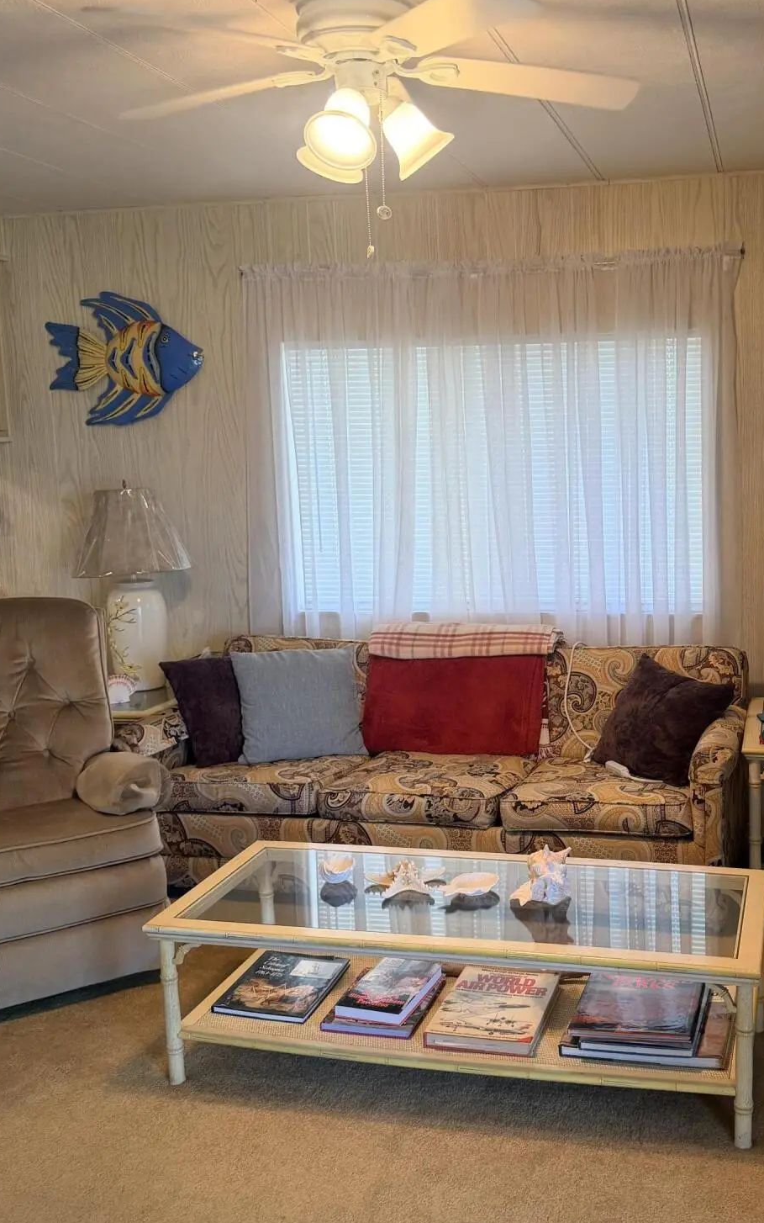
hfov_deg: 35.6
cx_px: 552
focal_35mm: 35
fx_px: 1166
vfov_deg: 55.3
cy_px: 602
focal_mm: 6.76
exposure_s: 1/60
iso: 125
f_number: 1.78
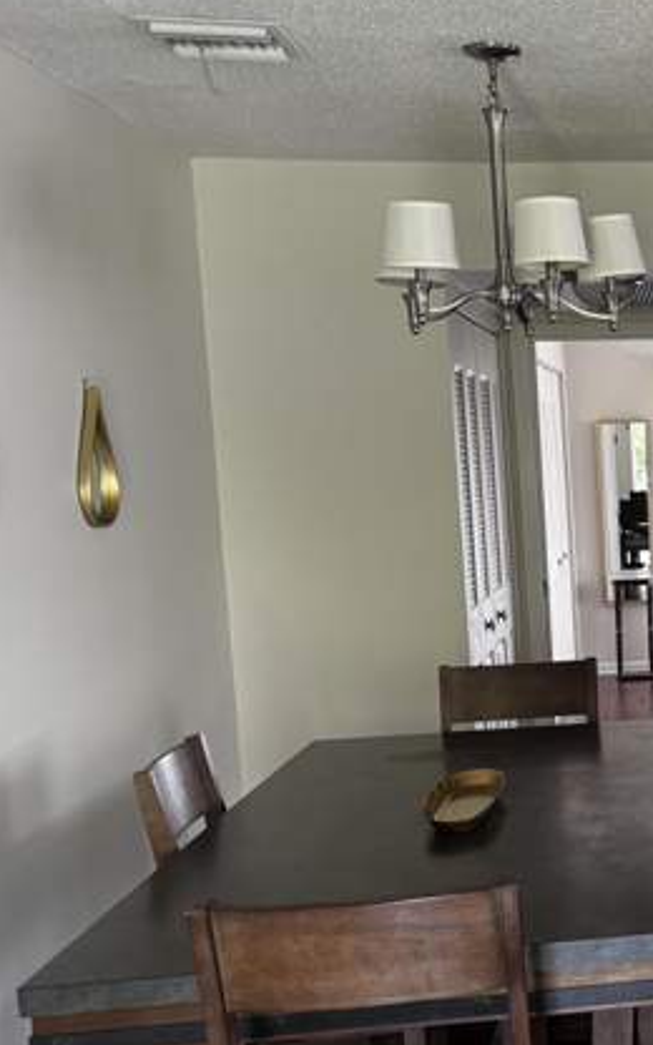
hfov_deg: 21.4
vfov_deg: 38.1
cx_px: 917
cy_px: 600
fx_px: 1509
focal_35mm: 53
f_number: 1.6
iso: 160
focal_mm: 5.96
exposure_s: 1/60
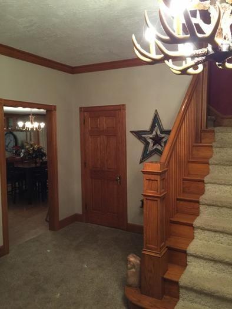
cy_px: 154
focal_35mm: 29
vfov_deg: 61.6
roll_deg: +0.4
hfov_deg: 48.2
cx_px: 116
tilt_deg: -4.3
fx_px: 259
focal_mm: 4.15
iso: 160
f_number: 2.2
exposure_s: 1/15
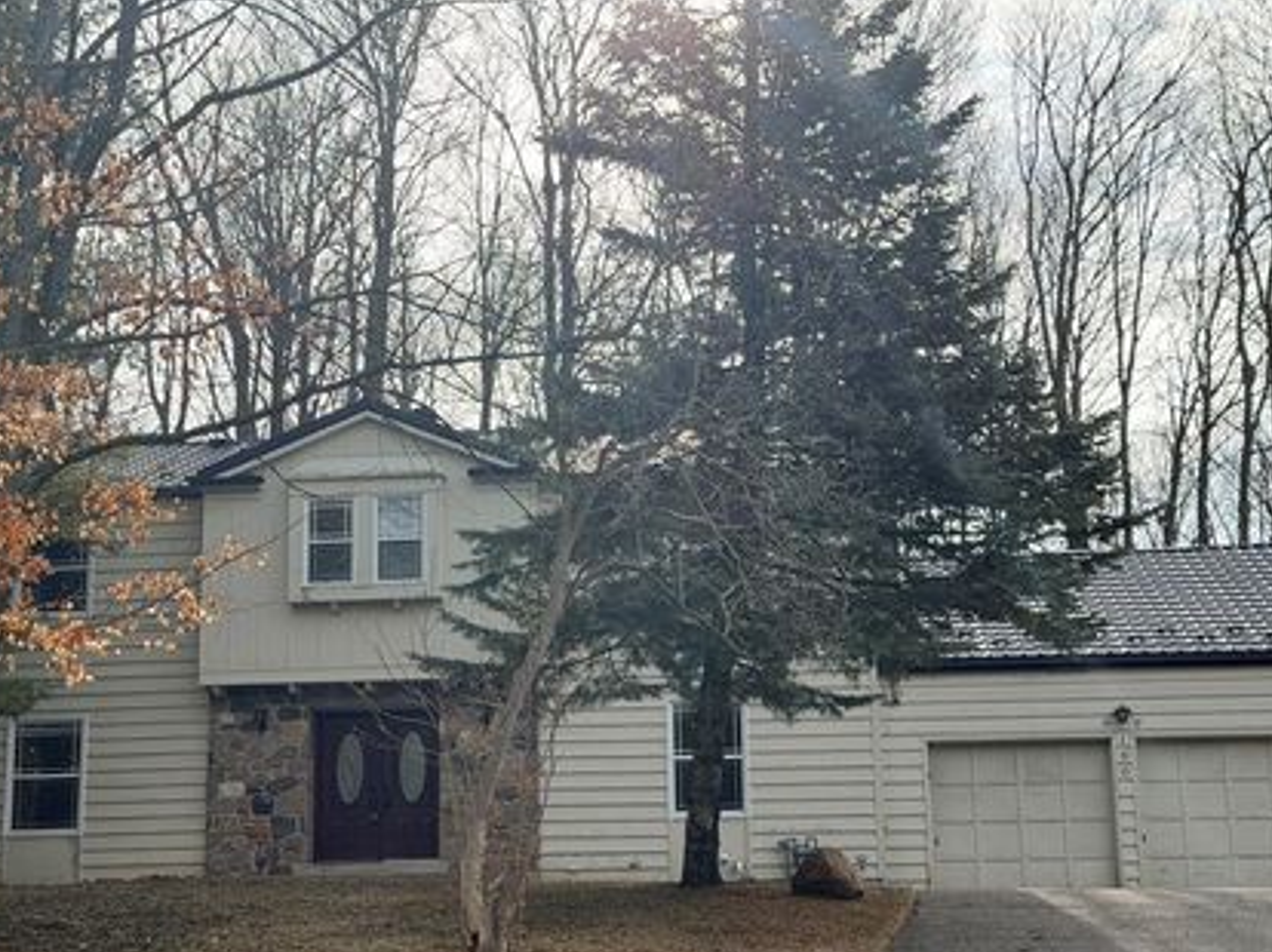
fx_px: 2130
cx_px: 630
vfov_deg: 25.2
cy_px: 545
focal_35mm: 58
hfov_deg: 33.2
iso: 100
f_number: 1.78
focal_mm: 6.76
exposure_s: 1/5208
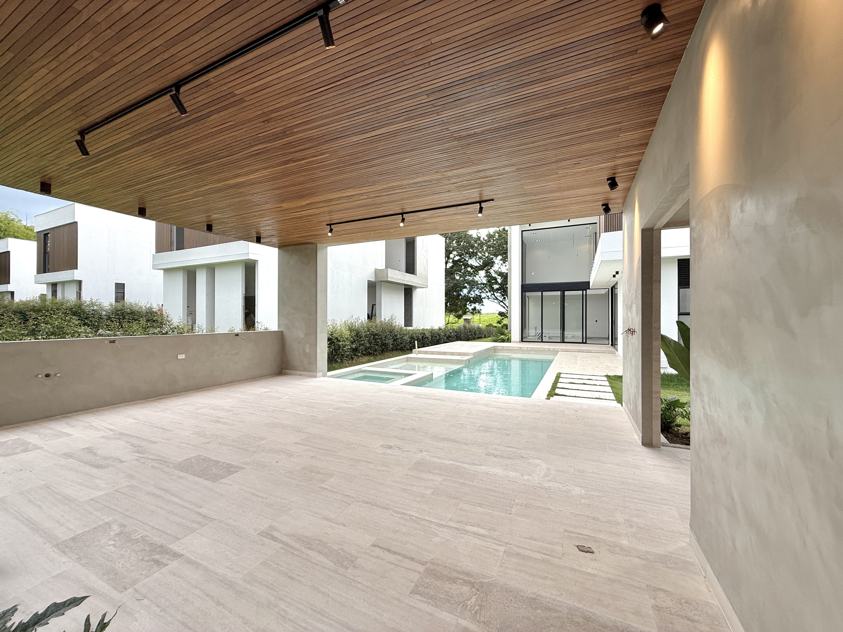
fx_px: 341
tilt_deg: +0.3
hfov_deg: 102.1
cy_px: 316
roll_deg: +0.1
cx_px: 422
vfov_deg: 85.7
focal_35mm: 14
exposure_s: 1/445
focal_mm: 2.22
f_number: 2.2
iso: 50
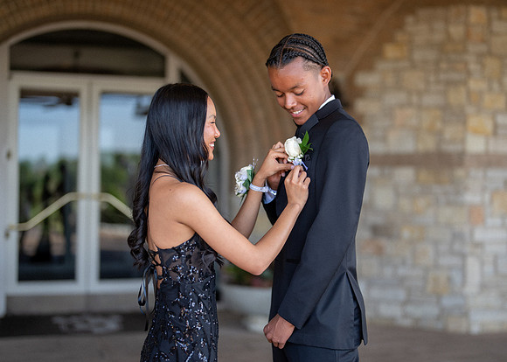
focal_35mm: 58
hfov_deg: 33.9
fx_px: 832
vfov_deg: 24.5
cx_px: 288
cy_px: 187
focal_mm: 50
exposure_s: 1/1250
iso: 160
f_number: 1.2
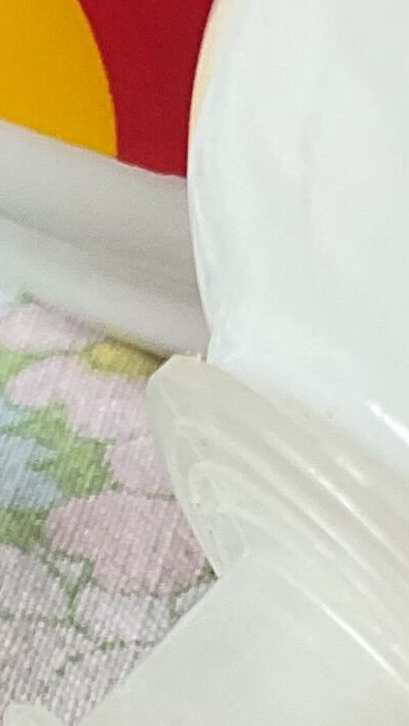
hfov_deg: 6.7
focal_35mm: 181
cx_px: 361
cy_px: 752
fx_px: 3490
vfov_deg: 11.8
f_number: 1.8
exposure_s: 1/60
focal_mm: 3
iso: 40
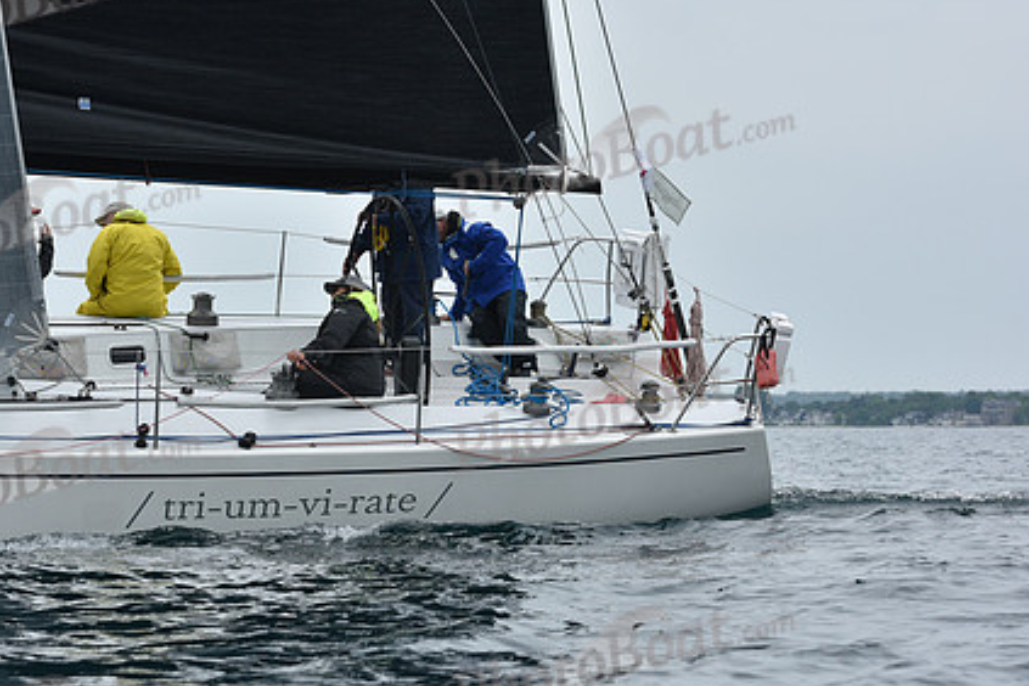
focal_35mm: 137
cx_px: 328
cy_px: 317
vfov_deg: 10.0
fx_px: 3916
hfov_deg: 14.9
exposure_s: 1/800
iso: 250
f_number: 7.1
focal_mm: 100
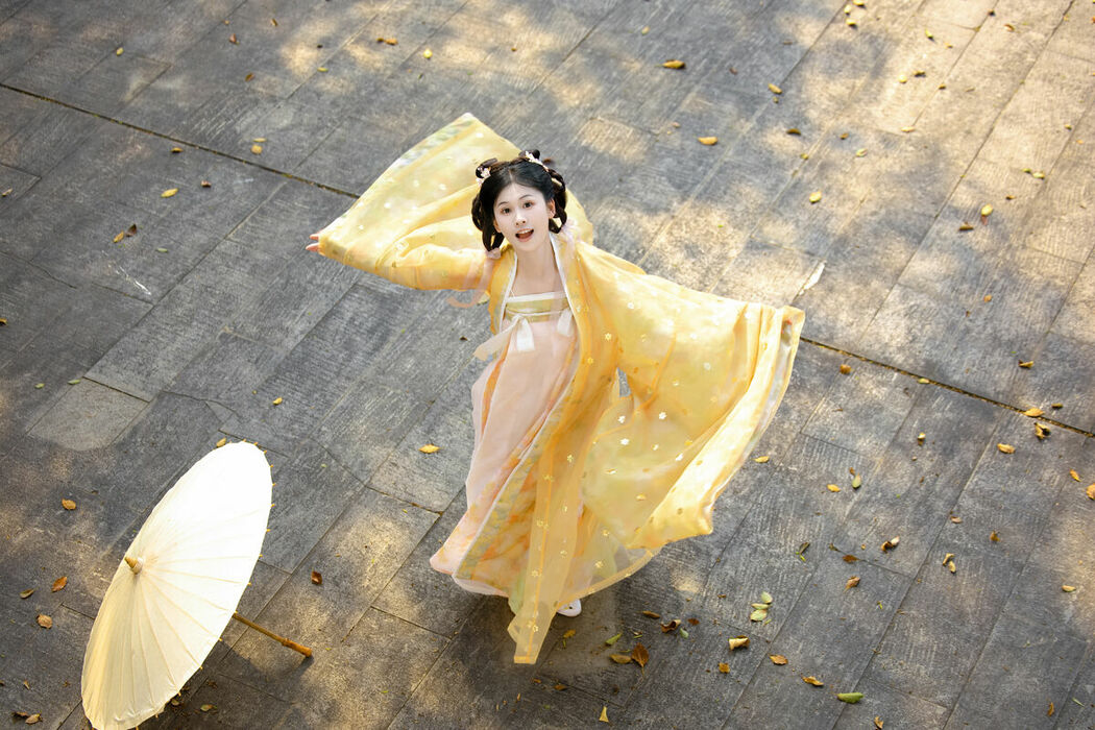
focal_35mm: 70
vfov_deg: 19.5
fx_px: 2129
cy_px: 365
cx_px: 548
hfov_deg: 28.8
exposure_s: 1/500
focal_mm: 70
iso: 100
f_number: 2.8
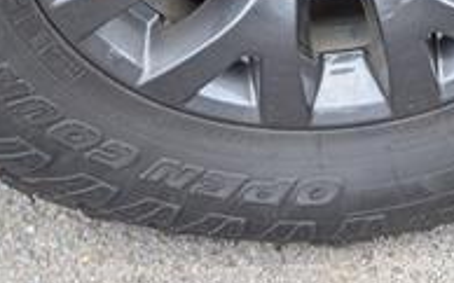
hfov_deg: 24.6
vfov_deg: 13.6
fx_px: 1039
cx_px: 278
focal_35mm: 84
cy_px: -260
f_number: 1.68
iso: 35
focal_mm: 6.9
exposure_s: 1/909
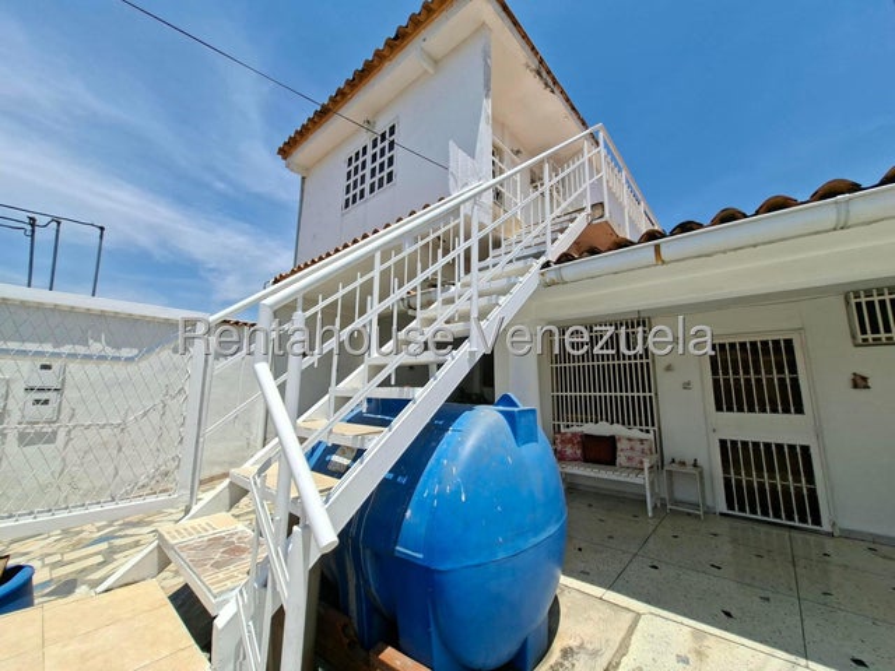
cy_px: 336
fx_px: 336
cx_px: 448
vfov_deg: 89.9
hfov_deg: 106.2
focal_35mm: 13
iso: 40
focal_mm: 1.74
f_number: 2.2
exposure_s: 1/1610
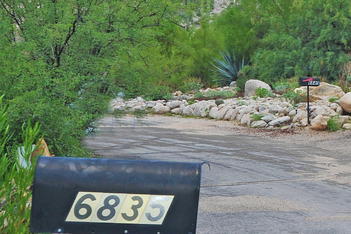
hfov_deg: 19.5
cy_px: 14
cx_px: 428
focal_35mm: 98
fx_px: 955
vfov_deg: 13.8
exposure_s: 1/320
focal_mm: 35
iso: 320
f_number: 11
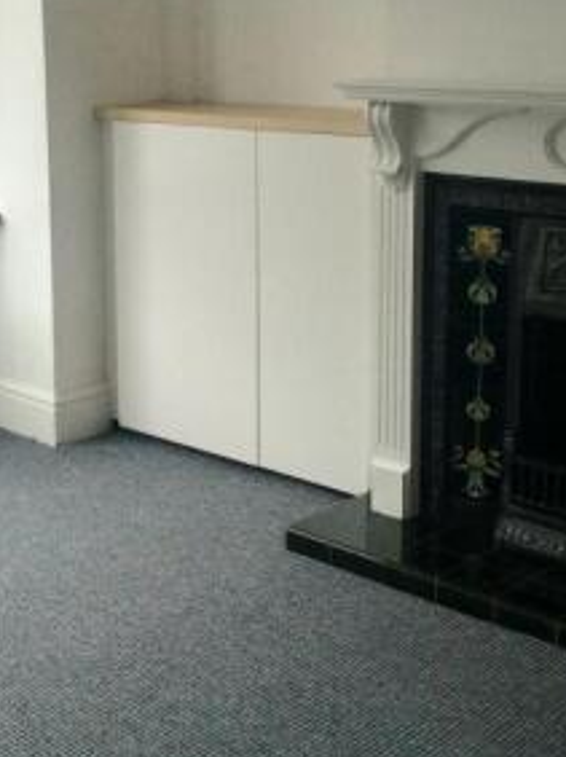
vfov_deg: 32.0
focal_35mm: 60
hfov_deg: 24.2
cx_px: 170
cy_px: 256
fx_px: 1310
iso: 80
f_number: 2.2
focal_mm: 4.15
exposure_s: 1/33
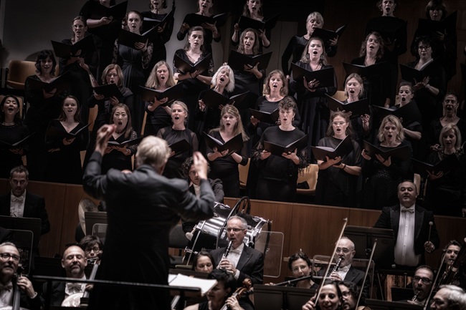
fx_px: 2588
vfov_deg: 6.9
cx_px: 233
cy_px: 155
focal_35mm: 200
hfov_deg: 10.3
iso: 4000
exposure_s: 1/400
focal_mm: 200
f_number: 6.3
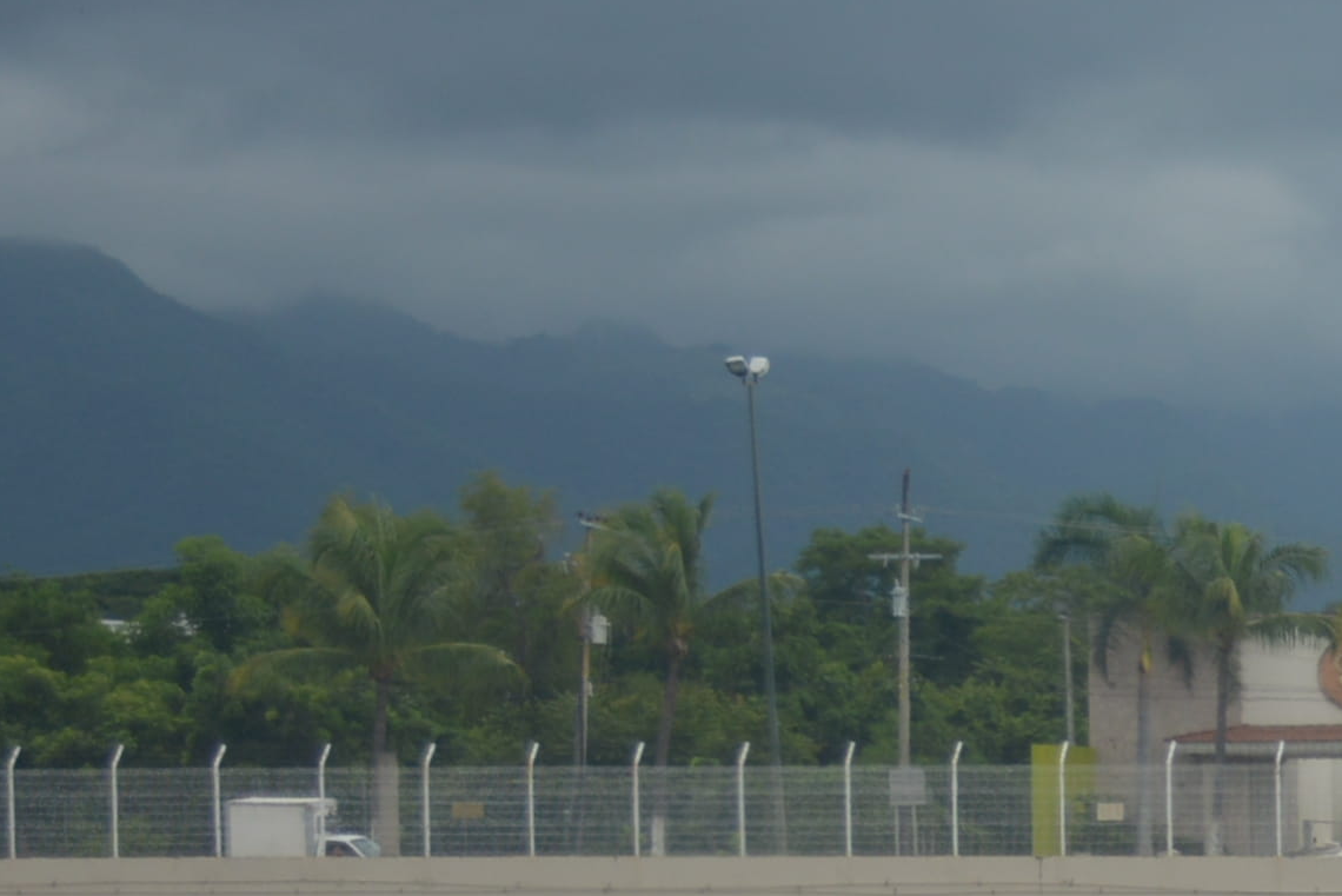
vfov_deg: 6.5
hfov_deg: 9.5
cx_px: 2248
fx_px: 7718
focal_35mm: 207
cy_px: 1545
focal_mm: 35
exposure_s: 1/1000
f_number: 5
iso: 200
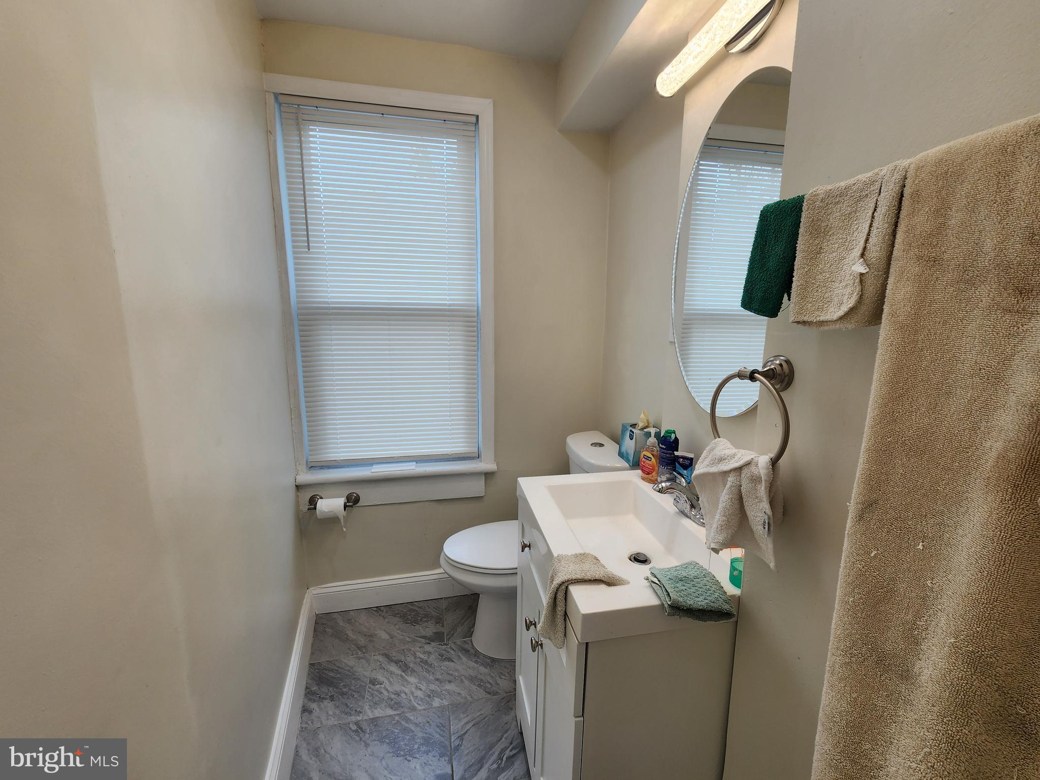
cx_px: 520
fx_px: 391
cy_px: 390
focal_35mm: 13
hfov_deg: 106.2
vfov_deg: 89.9
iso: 64
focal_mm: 2.2
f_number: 2.2
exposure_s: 1/120
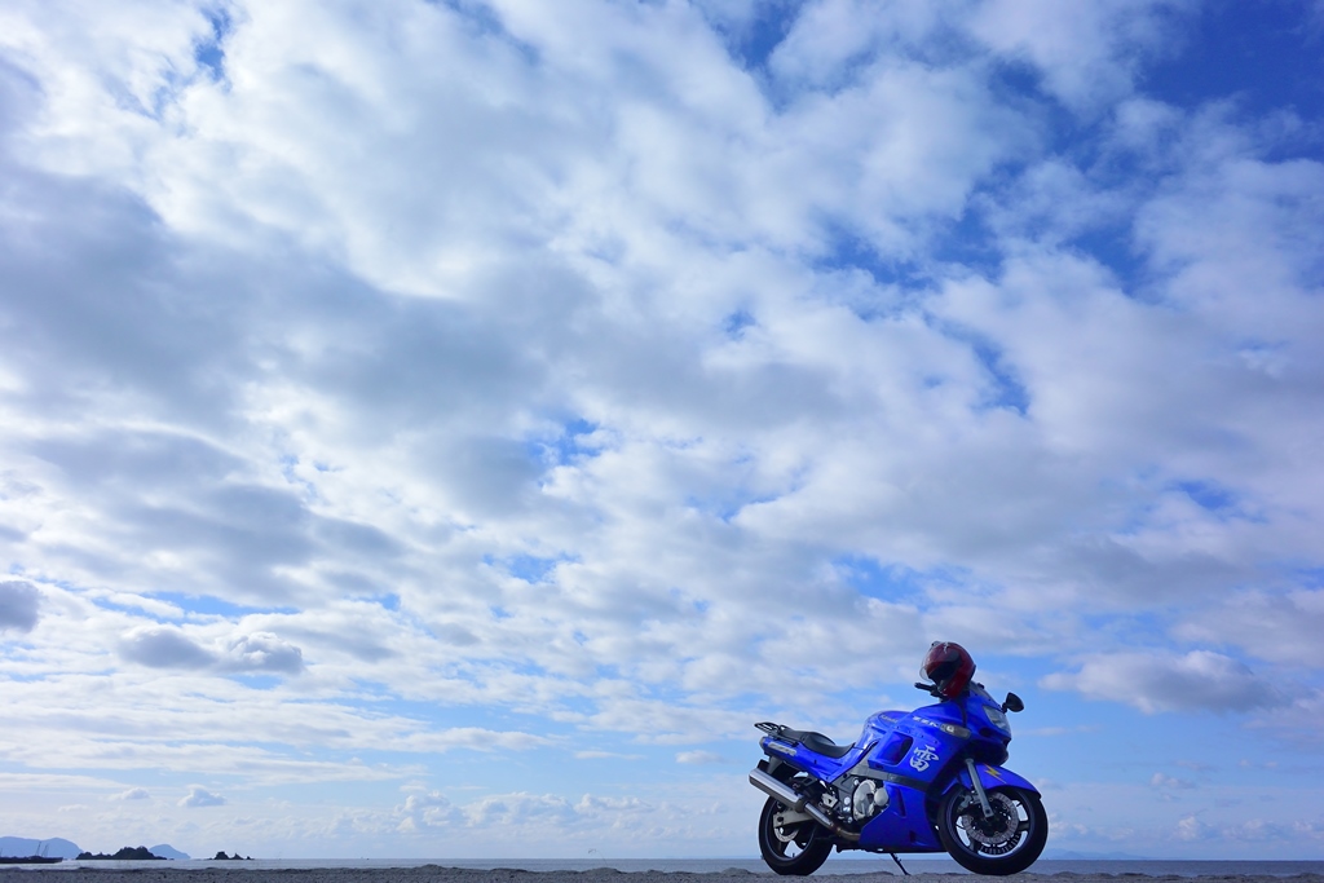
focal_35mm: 27
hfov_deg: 67.4
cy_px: 442
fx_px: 993
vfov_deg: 47.9
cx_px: 662
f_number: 5.6
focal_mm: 10
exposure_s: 1/1250
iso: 160
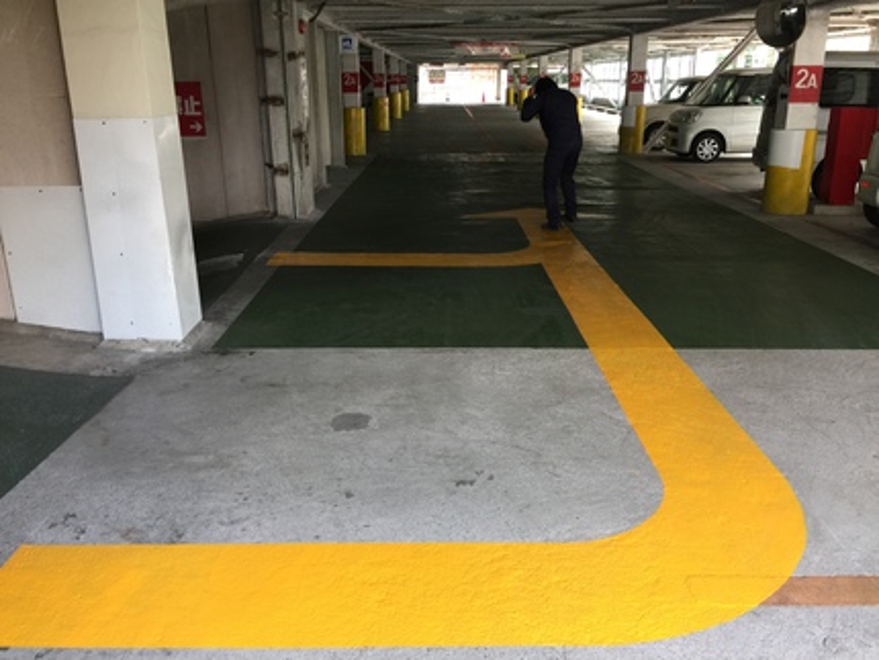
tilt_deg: -18.4
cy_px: 330
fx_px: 737
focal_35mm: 29
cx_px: 440
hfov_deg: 61.6
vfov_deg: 48.3
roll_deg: +0.2
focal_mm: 4.15
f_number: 2.2
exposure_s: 1/30
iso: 32
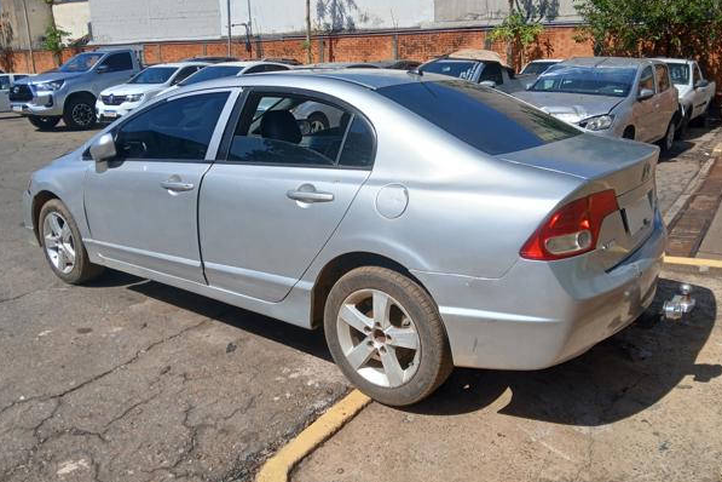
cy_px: 210
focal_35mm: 29
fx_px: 582
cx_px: 342
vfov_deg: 44.9
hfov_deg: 63.6
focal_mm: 3.98
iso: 20
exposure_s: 1/742
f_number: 1.8
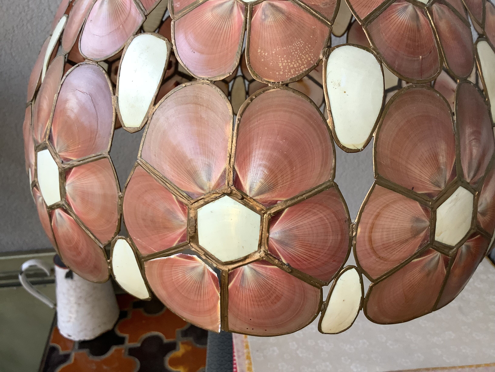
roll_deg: -1.7
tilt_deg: -27.3
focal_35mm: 31
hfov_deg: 58.4
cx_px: 248
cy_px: 186
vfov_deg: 45.4
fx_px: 443
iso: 64
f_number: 2.4
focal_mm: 3.3
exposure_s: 1/100
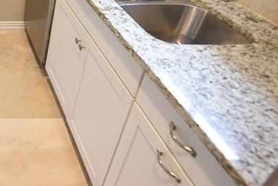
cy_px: -8
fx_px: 294
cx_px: -53
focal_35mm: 38
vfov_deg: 31.8
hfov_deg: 38.2
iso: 1250
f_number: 2.8
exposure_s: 1/160
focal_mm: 14
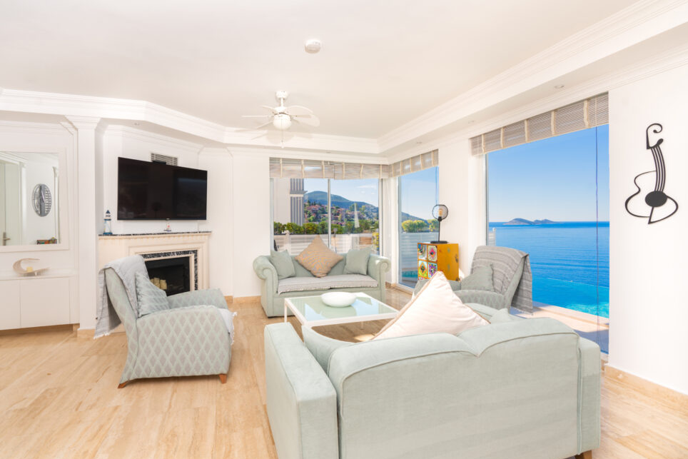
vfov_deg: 70.5
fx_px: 325
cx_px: 325
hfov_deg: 93.2
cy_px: 227
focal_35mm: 17
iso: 160
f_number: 7.1
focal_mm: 16
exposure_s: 1/250
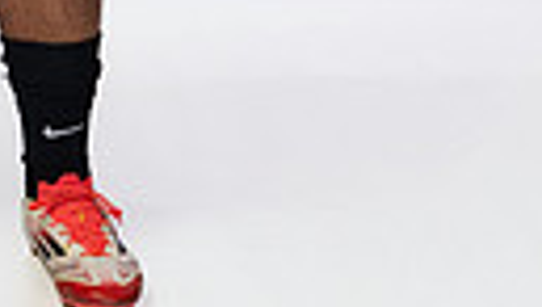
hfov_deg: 11.6
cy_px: -492
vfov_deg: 6.3
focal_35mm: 182
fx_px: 2619
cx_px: -63
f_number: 6.3
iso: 640
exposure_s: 1/250
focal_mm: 50
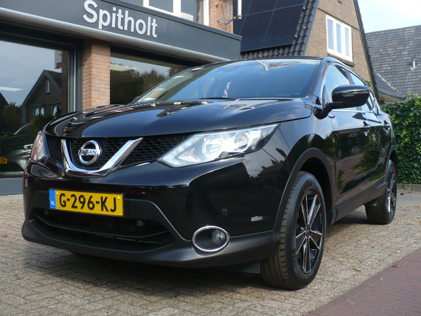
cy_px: 158
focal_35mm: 41
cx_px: 210
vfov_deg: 35.1
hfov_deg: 45.8
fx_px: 499
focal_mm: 6.1
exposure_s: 1/500
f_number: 2.8
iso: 100
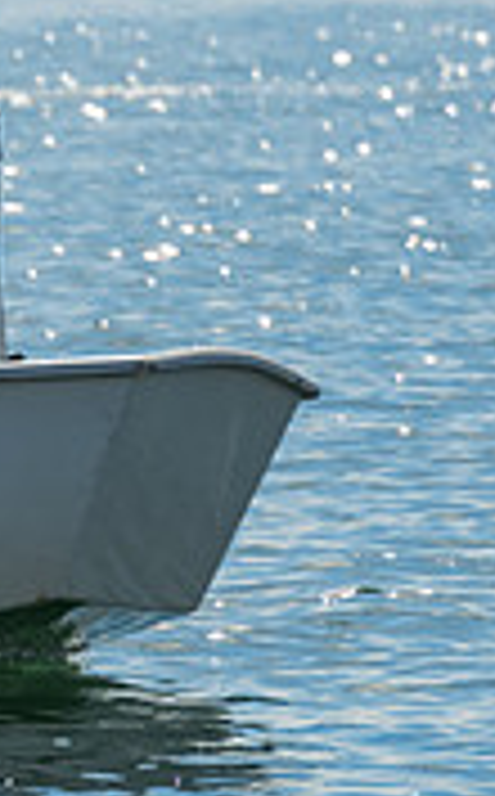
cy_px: 146
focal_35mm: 775
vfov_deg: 2.7
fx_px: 16796
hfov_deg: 1.7
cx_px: -751
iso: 250
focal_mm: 200
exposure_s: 1/200
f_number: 10
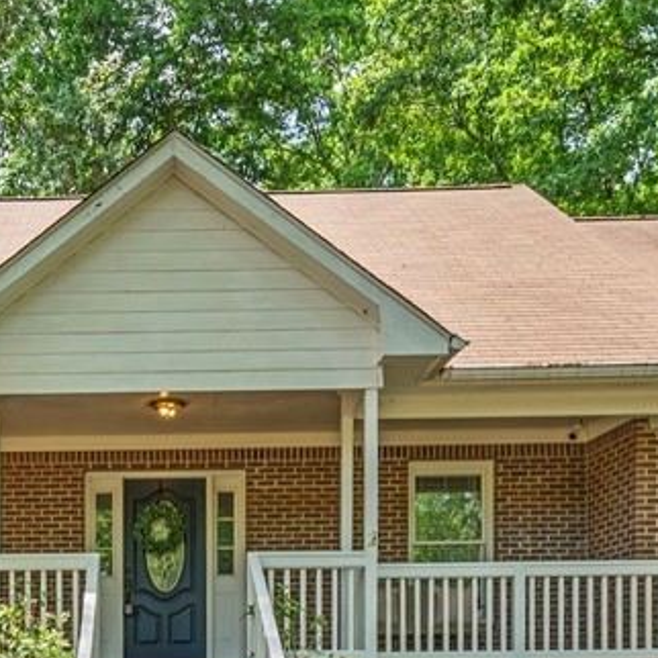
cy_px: 407
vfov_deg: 38.9
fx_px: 925
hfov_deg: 37.6
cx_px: 122
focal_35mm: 43
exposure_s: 1/15
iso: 50
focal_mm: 15
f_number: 10
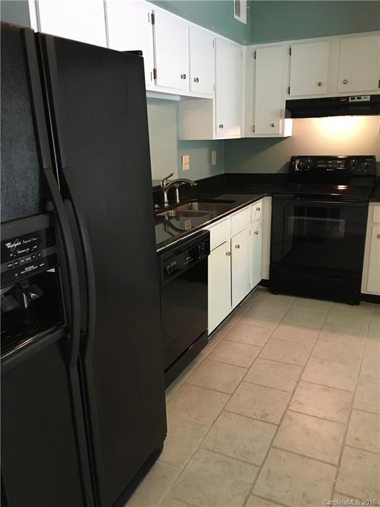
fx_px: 424
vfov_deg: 61.7
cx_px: 190
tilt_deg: -14.9
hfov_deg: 48.2
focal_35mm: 29
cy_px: 254
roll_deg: +1.2
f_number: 2.2
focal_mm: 4.15
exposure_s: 1/30
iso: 200
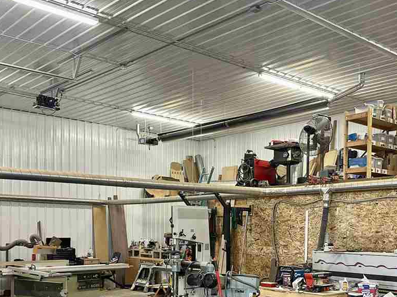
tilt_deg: -1.3
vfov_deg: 35.1
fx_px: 459
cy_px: 224
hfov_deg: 46.6
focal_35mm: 40
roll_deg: -1.0
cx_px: 230
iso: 200
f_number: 1.78
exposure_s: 1/60
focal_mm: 6.86
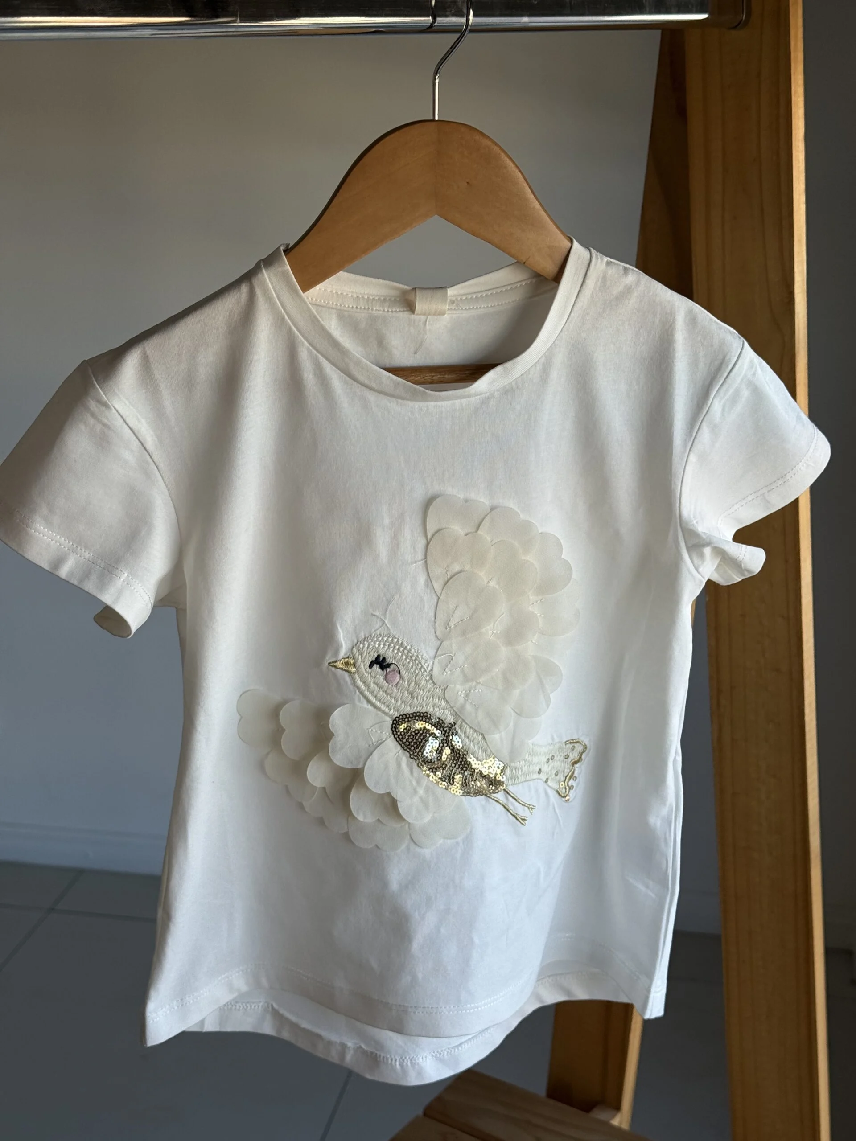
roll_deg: -0.2
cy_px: 570
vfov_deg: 39.7
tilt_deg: -18.0
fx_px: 1583
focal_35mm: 48
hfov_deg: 30.3
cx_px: 428
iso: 80
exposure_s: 1/481
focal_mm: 6.76
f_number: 1.78
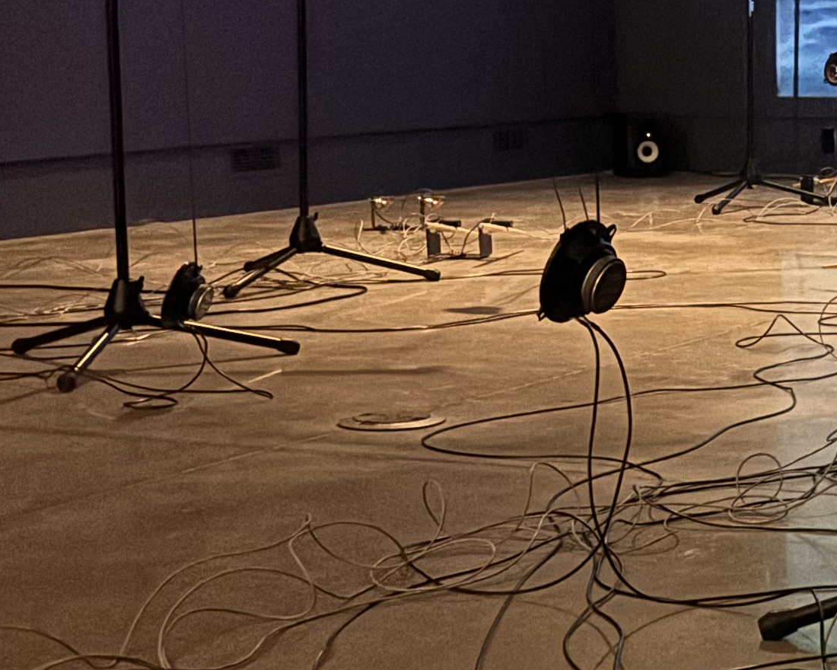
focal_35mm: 93
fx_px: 2304
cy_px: 368
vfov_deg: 16.5
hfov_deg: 19.7
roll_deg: +0.7
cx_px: 918
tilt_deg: -8.5
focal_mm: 5.96
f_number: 1.6
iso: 1250
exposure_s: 1/28
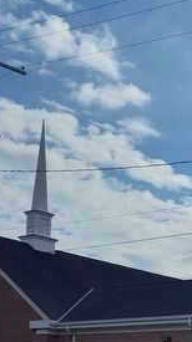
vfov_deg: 26.9
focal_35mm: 73
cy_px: 364
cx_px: 292
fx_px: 663
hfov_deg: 15.2
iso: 100
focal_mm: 5.56
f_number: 1.8
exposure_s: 1/4435
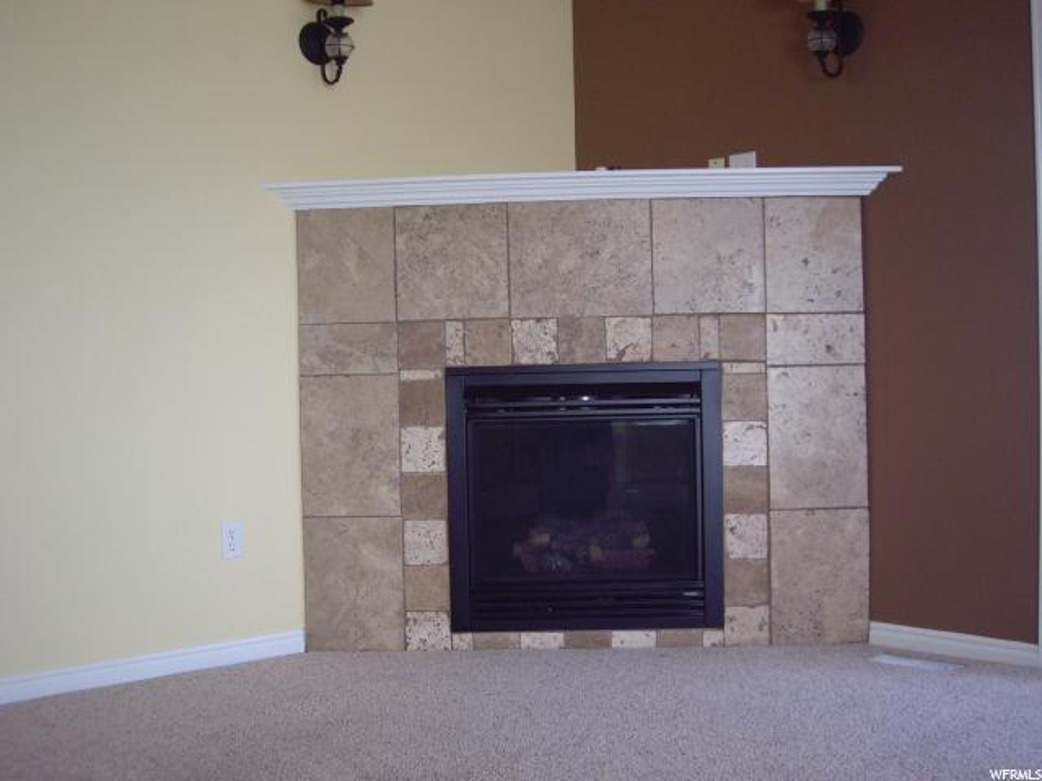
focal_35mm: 47
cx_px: 521
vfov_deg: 30.9
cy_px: 390
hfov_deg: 40.4
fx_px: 1415
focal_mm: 7.6
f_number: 3
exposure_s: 1/60
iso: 200
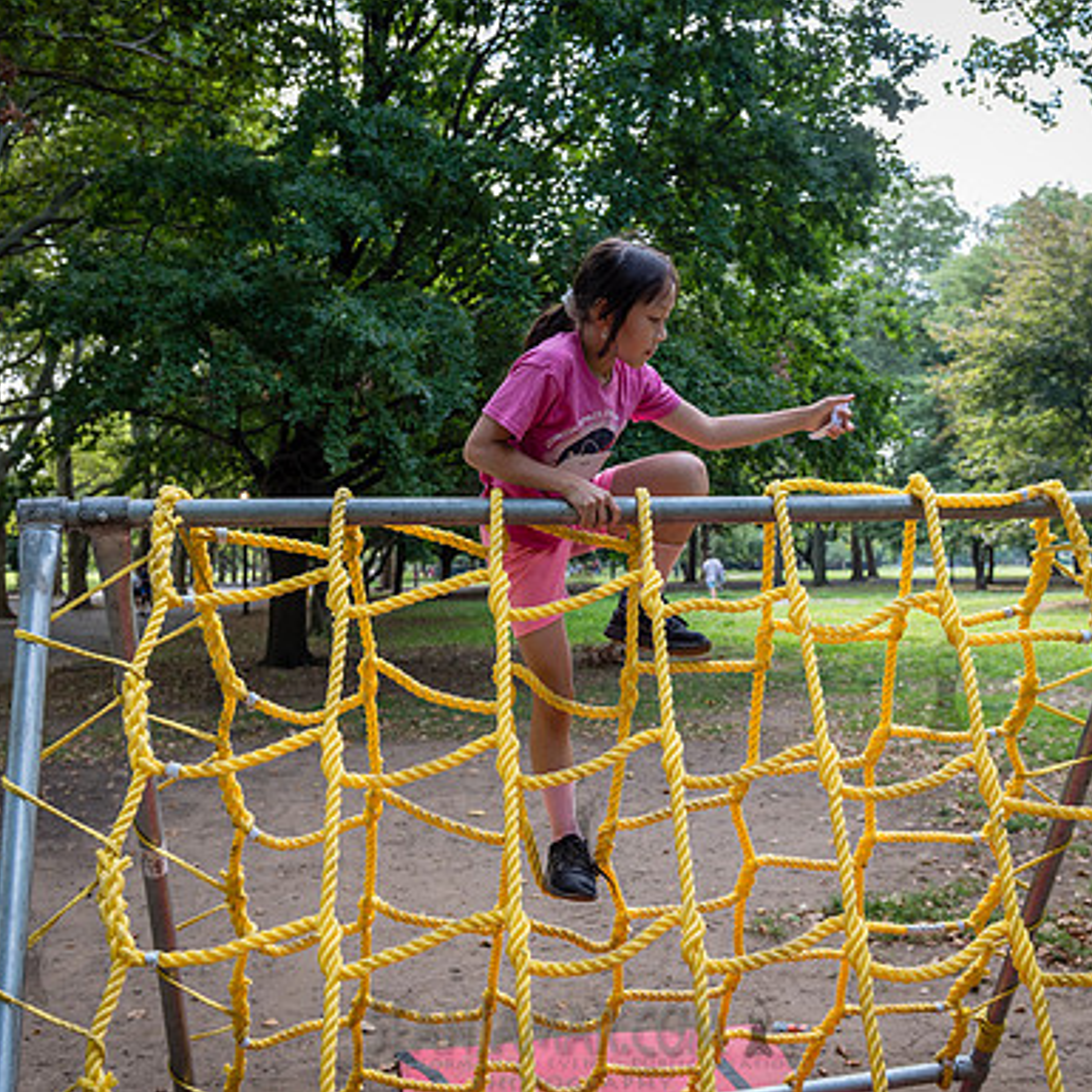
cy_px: 546
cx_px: 579
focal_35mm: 40
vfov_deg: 41.9
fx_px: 1428
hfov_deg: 41.8
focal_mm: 31
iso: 200
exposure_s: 1/160
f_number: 4
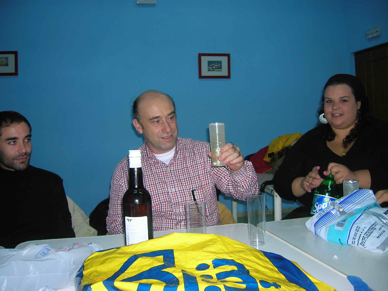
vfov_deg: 41.7
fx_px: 381
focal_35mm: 34
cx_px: 194
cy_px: 146
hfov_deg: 54.0
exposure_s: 1/60.1
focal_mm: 5.7
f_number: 2.9
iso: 60
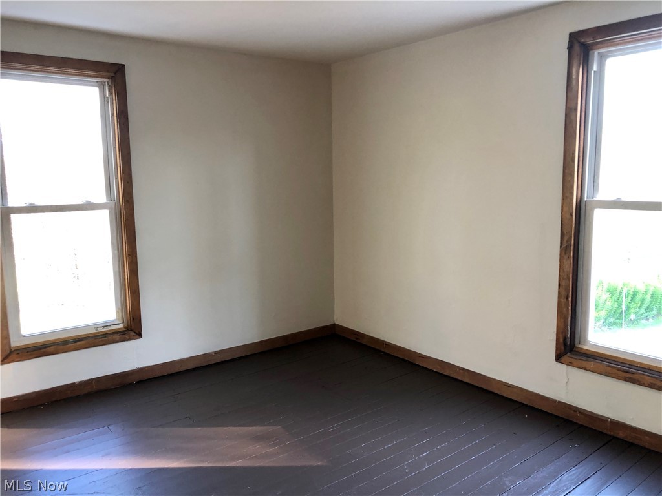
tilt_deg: -6.6
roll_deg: +1.7
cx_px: 331
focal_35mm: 28
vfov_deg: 49.7
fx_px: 535
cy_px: 248
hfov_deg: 63.4
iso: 40
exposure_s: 1/20
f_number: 1.8
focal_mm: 3.99
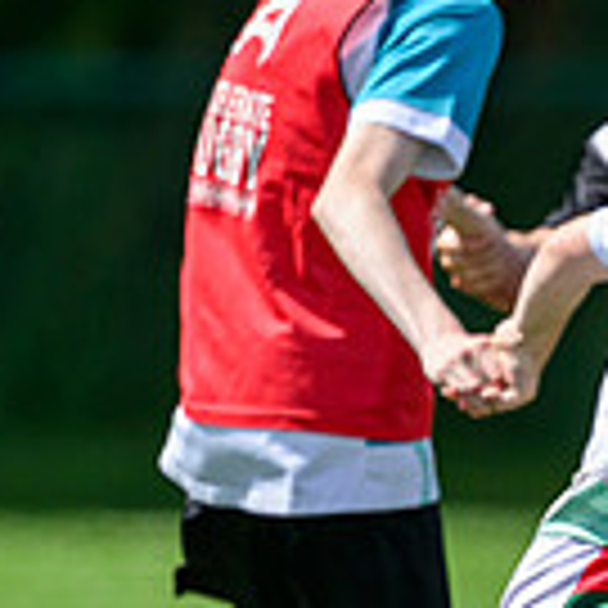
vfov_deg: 1.0
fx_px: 34259
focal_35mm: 1724
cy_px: 505
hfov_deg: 1.0
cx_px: 1004
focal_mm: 400
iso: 250
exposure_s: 1/2500
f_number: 3.2
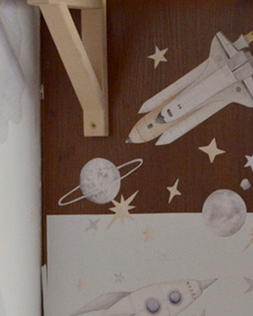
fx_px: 2705
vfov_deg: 6.7
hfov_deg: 5.3
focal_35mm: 289
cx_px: 1
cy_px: 292
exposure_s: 1/100
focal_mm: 50
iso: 1000
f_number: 2.8
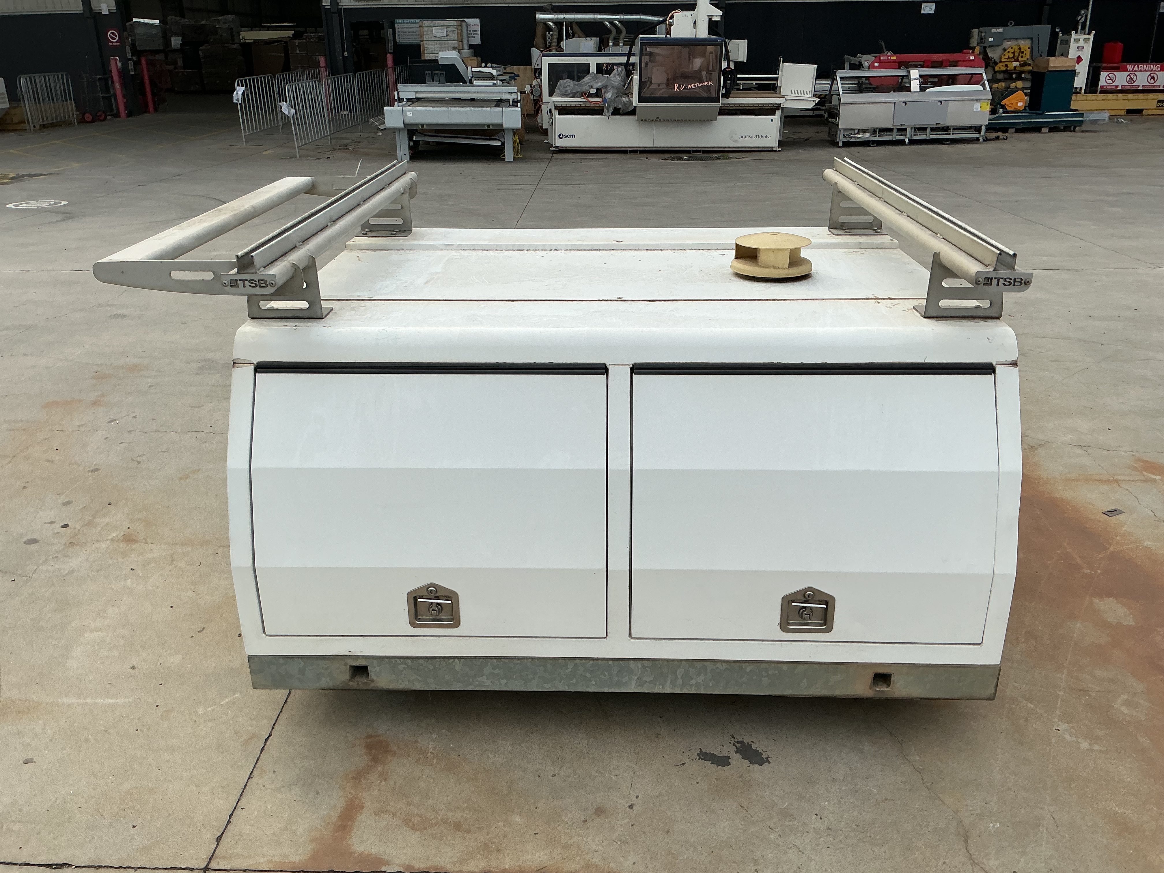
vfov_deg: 48.2
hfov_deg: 61.7
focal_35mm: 29
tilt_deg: -21.8
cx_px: 582
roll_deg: +0.3
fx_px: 975
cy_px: 436
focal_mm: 3
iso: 25
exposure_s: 1/1848
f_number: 1.8
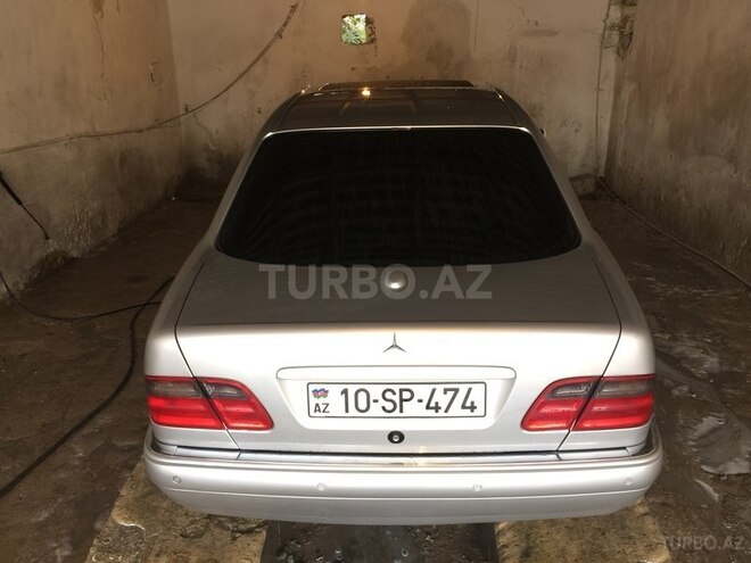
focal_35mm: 29
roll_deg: -1.9
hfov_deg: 61.7
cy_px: 282
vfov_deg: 48.2
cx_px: 376
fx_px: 629
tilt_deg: -18.6
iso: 64
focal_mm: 4.15
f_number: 2.2
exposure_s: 1/30
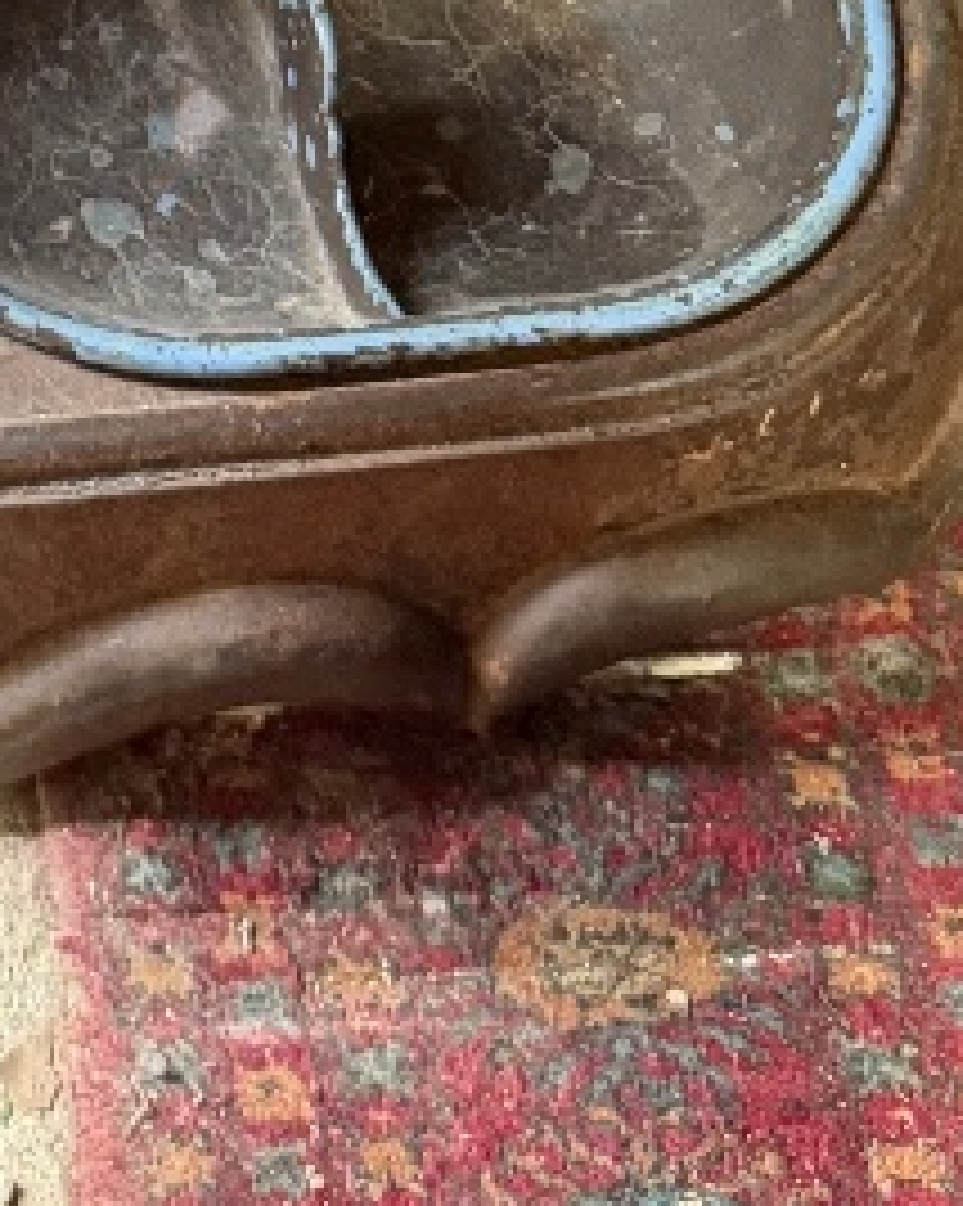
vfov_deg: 16.1
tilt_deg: -45.8
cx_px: -495
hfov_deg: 13.7
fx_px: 3745
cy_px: -814
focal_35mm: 105
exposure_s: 1/60
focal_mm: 6.76
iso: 800
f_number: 1.78
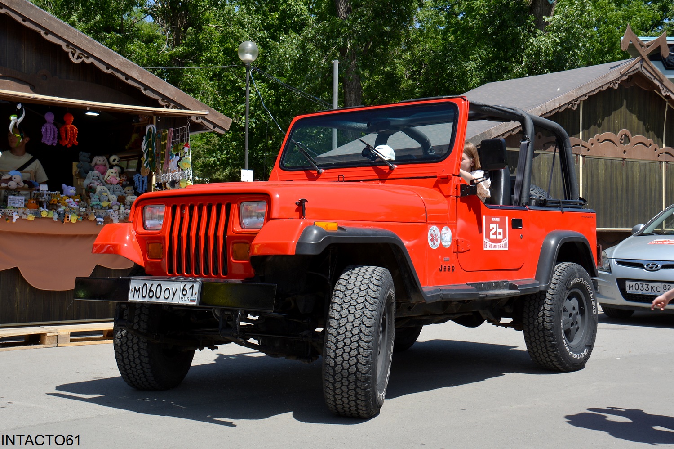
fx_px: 898
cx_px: 337
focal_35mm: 48
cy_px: 224
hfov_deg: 41.1
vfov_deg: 28.0
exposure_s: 1/250
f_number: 8
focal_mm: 32
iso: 100
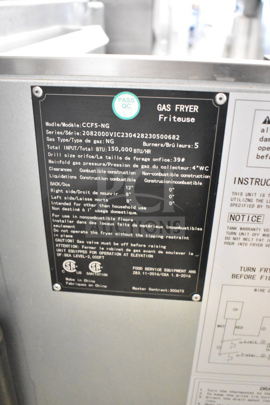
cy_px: 202
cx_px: 135
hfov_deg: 40.0
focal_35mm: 33
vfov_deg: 57.2
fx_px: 371
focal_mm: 22
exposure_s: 1/40
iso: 14400
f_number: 3.8
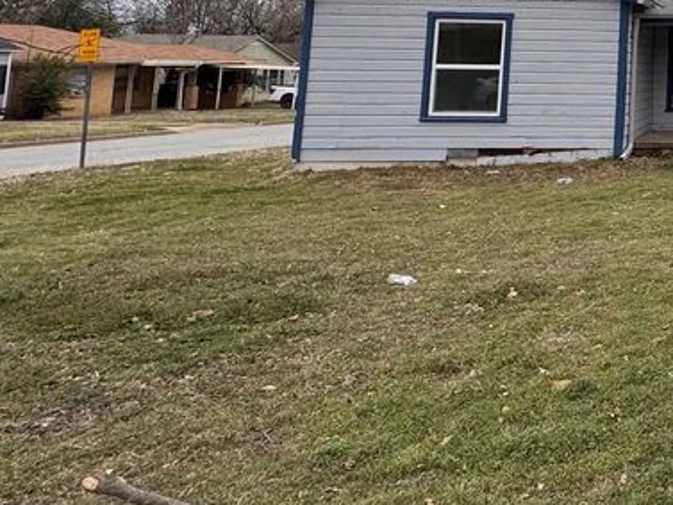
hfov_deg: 34.5
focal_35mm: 38
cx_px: 877
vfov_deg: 34.2
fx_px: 739
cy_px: -5
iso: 50
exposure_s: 1/968
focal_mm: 2.22
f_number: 2.2
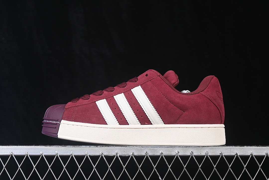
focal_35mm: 75
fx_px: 560
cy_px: 90
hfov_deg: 27.0
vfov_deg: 18.2
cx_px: 134
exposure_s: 1/60
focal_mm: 50
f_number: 7.1
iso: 160
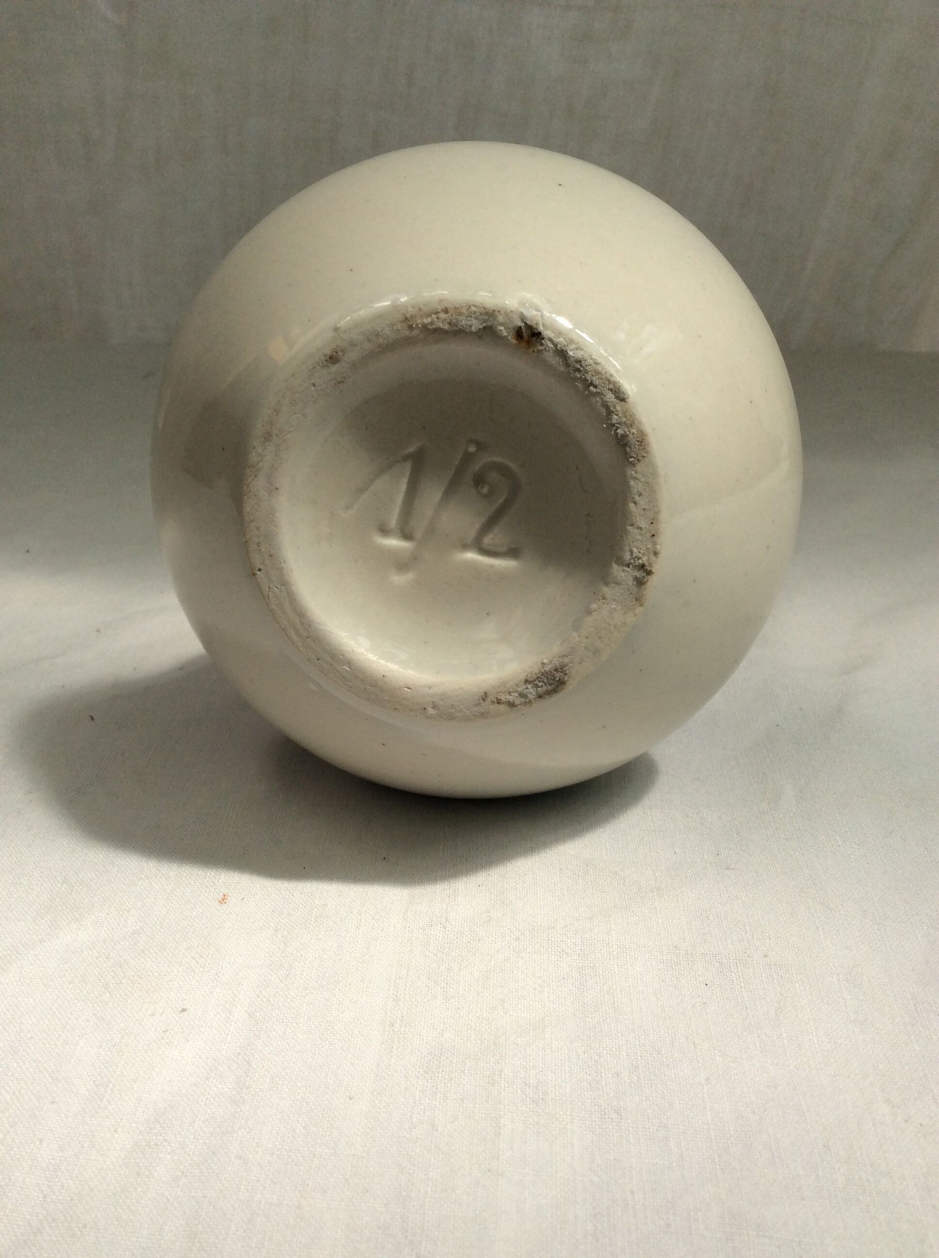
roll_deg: +1.7
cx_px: 470
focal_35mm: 32
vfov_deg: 56.9
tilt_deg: -26.2
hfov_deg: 44.1
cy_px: 629
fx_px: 1160
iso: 32
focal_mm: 3.3
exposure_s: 1/1362
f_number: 2.4
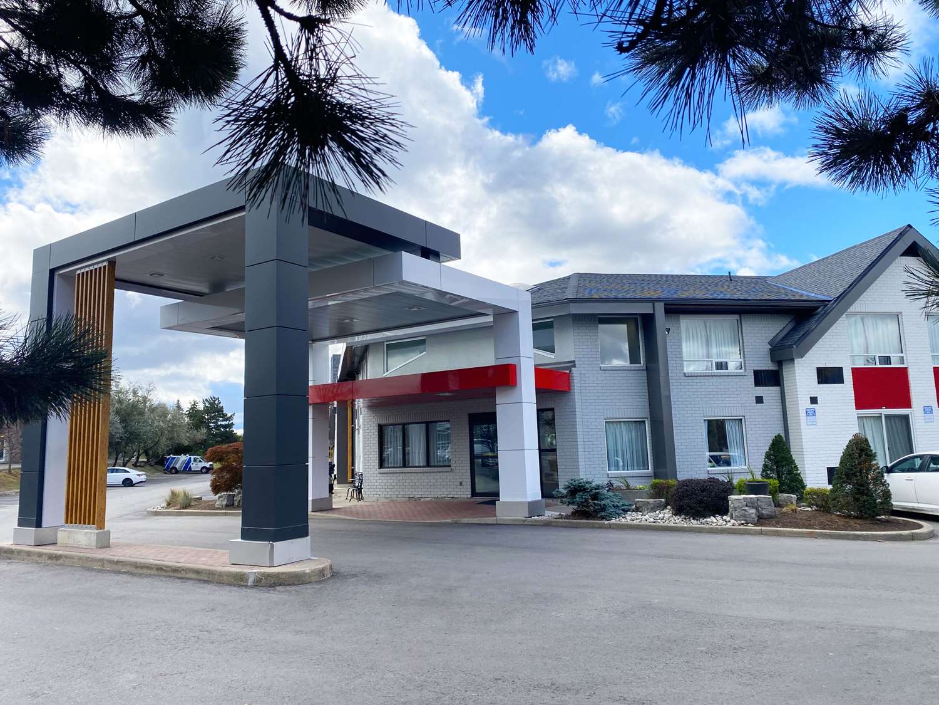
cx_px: 470
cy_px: 352
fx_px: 705
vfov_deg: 53.1
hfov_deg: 67.3
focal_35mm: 26
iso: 32
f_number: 1.8
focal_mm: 4.25
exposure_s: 1/2410
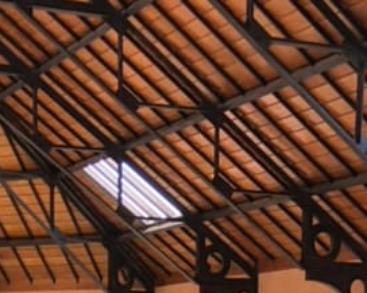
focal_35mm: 103
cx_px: 82
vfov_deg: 12.7
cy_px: 627
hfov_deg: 18.5
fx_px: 1118
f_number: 1.8
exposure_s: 1/120
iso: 50
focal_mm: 4
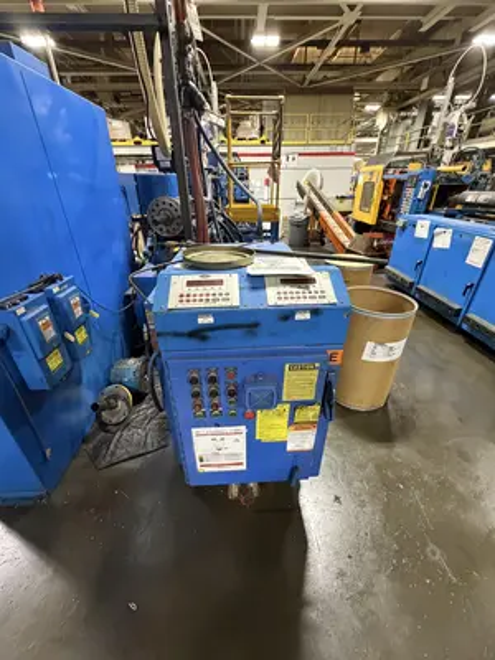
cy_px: 330
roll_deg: +1.8
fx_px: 267
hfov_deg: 85.7
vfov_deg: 102.1
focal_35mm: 14
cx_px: 248
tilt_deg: -29.5
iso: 640
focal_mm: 2.22
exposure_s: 1/60
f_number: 2.2
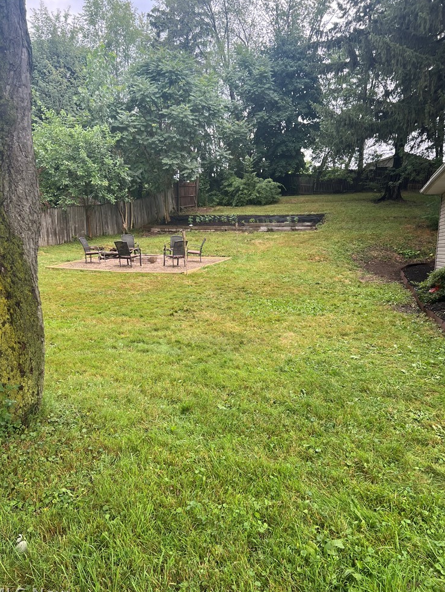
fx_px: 463
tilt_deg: -6.2
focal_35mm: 27
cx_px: 217
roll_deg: -1.9
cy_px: 301
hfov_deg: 51.4
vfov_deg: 65.3
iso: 50
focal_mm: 5.7
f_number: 1.5
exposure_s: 1/404
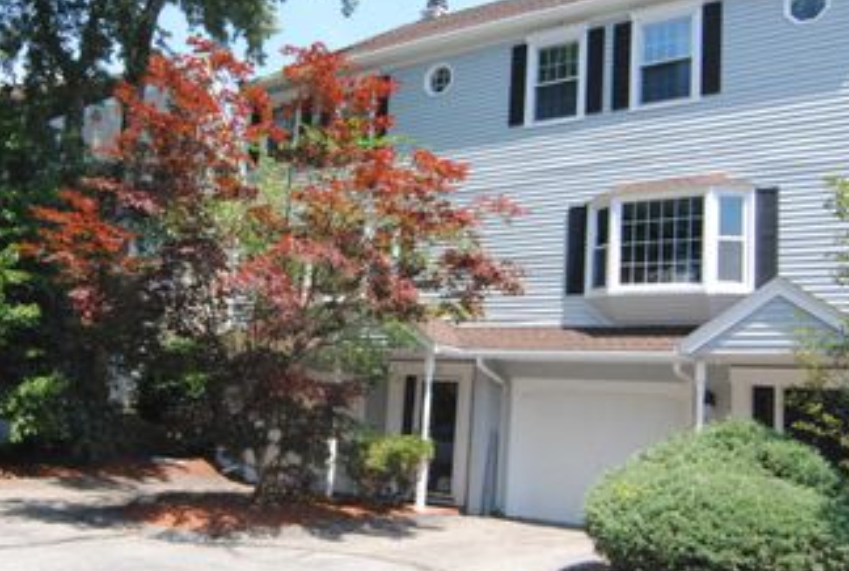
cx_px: 401
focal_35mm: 37
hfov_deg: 51.7
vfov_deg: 36.2
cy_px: 296
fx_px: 875
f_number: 13
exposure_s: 1/640
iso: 1600
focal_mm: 16
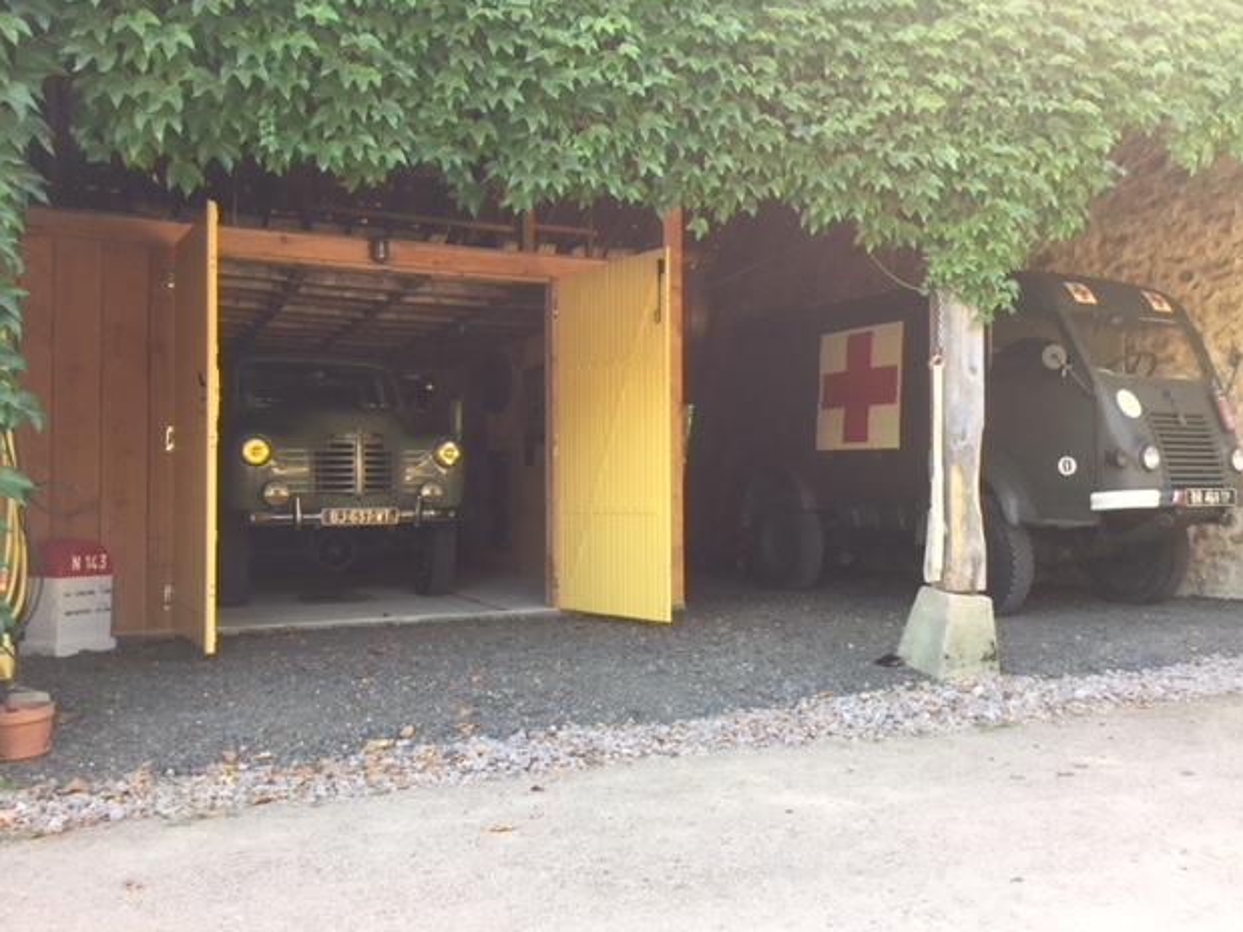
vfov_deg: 46.8
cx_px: 641
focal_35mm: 30
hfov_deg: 60.0
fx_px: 1077
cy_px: 466
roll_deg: -0.7
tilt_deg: +2.9
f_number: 2.2
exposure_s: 1/100
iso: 50
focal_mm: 4.15
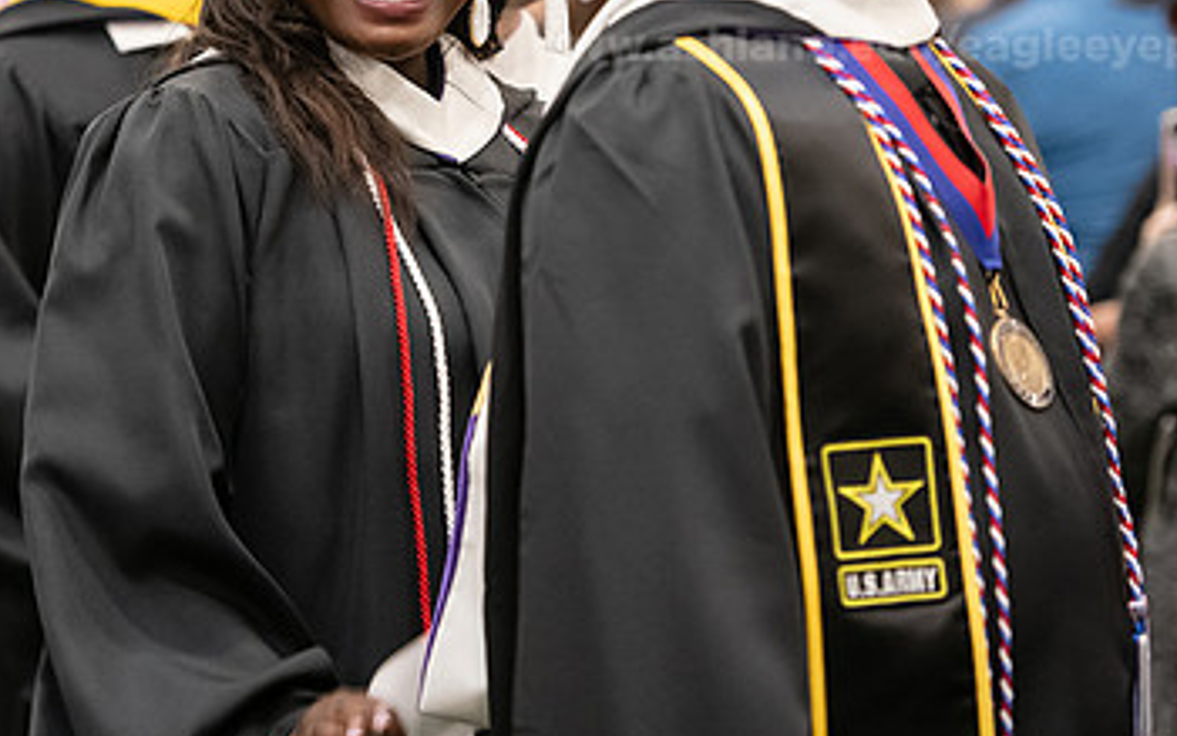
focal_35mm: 228
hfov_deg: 9.2
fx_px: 7316
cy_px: 116
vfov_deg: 5.8
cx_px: 377
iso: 3200
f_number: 3.2
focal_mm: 135
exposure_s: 1/200
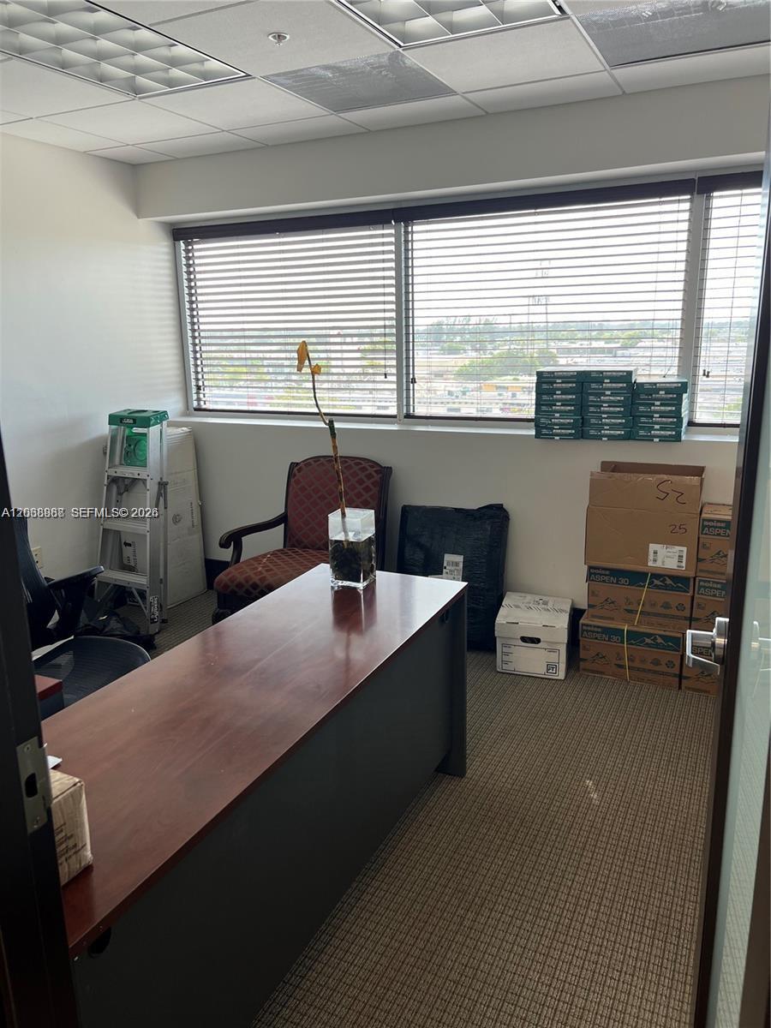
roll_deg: +1.1
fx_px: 772
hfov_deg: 53.1
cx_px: 386
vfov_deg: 67.3
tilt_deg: -13.2
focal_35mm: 26
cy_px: 514
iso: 32
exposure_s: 1/132
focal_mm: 5.7
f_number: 1.5
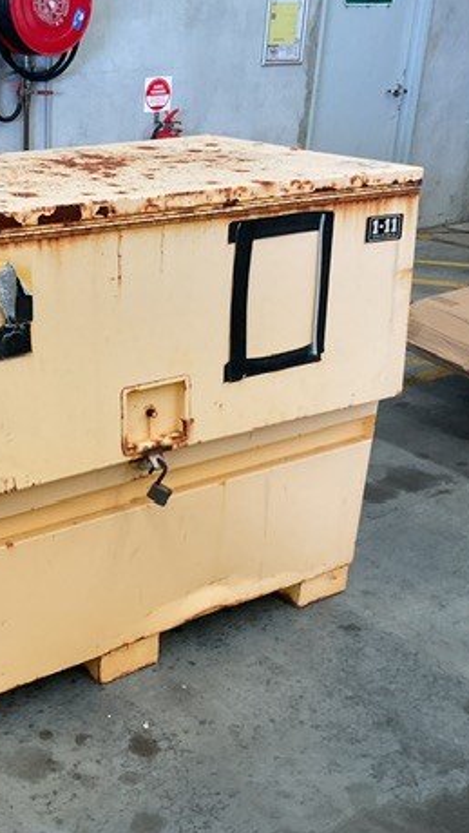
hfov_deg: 26.1
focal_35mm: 44
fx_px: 972
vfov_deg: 46.4
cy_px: 429
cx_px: 31
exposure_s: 1/60
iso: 50
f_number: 1.8
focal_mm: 3
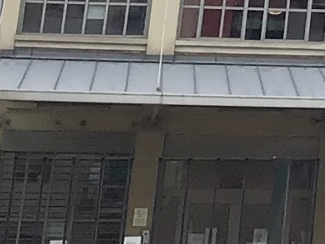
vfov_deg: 6.0
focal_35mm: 224
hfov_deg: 8.1
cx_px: 810
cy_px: -563
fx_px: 2103
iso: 25
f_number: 2.4
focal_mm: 3.3
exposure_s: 1/494
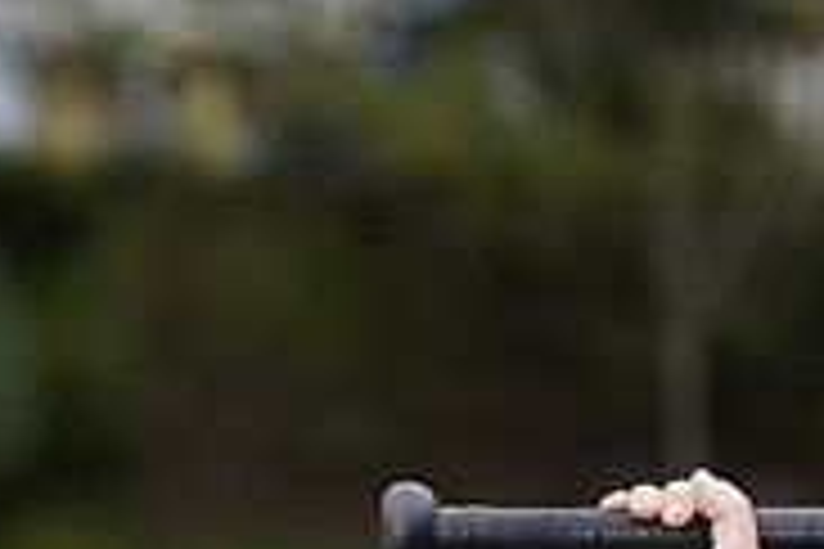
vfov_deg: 3.0
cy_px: 758
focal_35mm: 457
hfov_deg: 4.5
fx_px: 10459
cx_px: 1234
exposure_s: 1/250
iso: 100
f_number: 6.3
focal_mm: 144
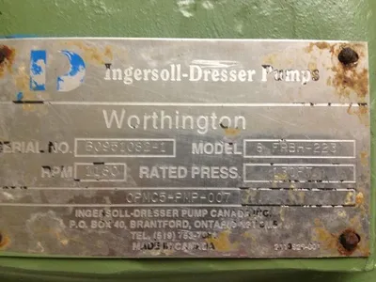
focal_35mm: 35
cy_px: 141
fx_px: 380
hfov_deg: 52.6
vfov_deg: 40.7
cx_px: 188
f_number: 2.4
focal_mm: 4.28
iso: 200
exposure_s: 1/20
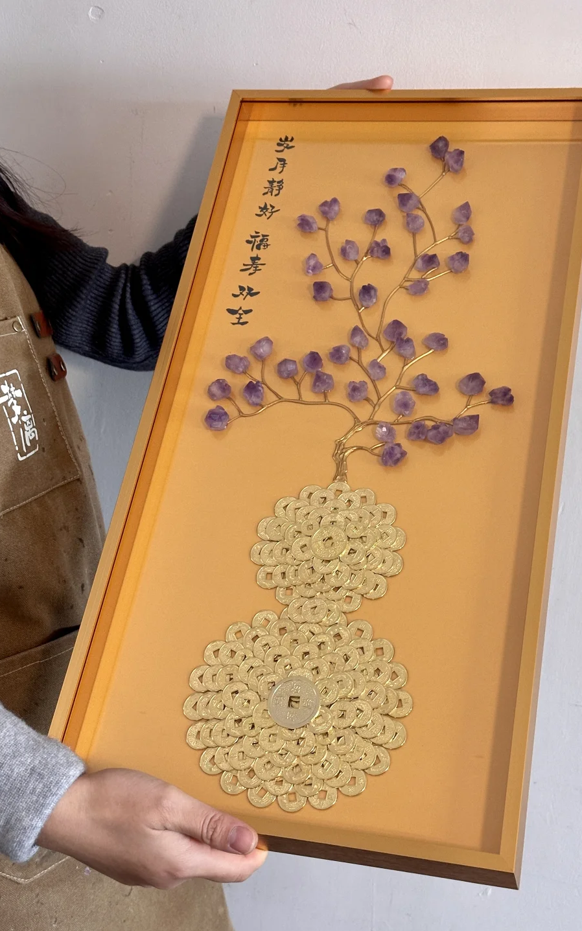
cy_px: 466
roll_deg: -3.6
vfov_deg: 39.6
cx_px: 344
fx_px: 1294
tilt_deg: -16.2
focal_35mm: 51
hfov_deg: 25.3
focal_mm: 6.86
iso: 200
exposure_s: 1/50
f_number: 1.78
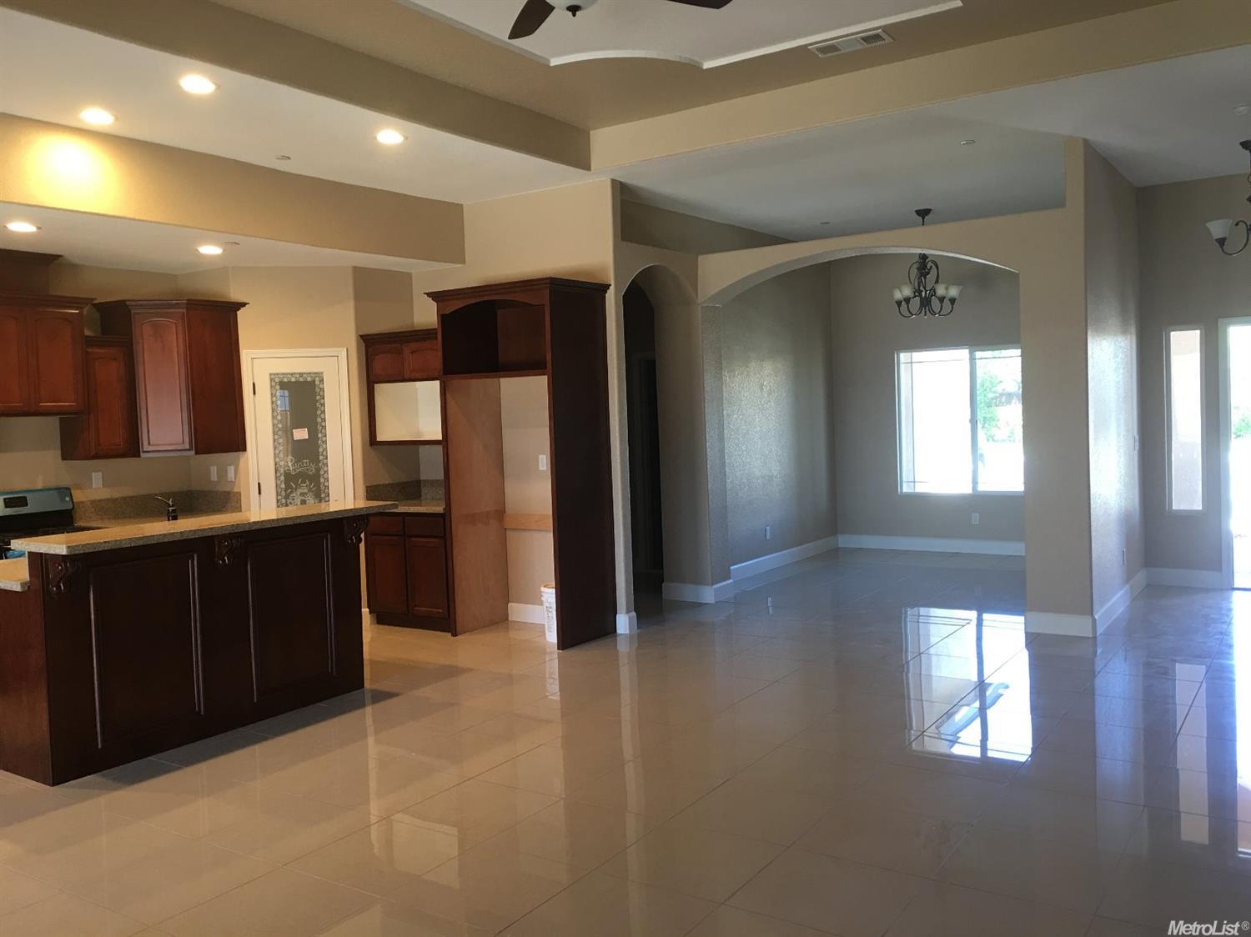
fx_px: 1048
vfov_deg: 48.2
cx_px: 626
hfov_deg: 61.7
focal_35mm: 29
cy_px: 468
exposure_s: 1/15
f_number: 2.2
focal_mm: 4.15
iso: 25
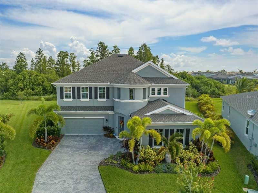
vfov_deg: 56.7
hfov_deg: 71.7
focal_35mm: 24
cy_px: 96
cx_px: 129
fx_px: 179
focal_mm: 12.29
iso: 250
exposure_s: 1/4000
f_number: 2.8
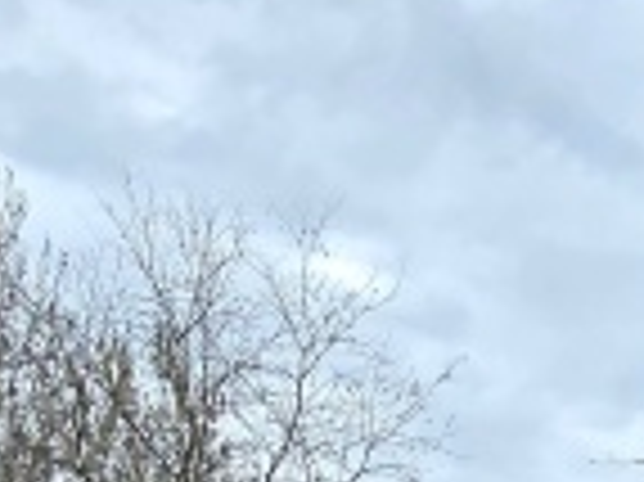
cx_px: 707
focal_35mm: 93
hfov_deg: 20.2
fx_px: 1729
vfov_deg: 13.3
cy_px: 1014
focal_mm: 2.2
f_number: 2.2
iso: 50
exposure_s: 1/833
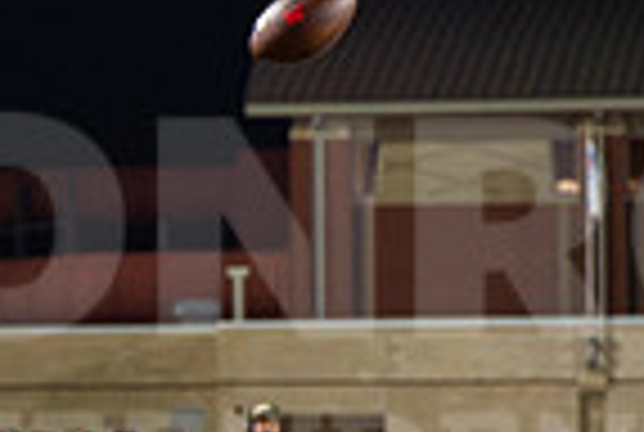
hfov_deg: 6.9
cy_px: 347
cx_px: -287
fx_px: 5252
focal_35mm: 293
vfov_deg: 4.7
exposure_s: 1/1250
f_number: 3.2
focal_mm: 70
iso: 2500
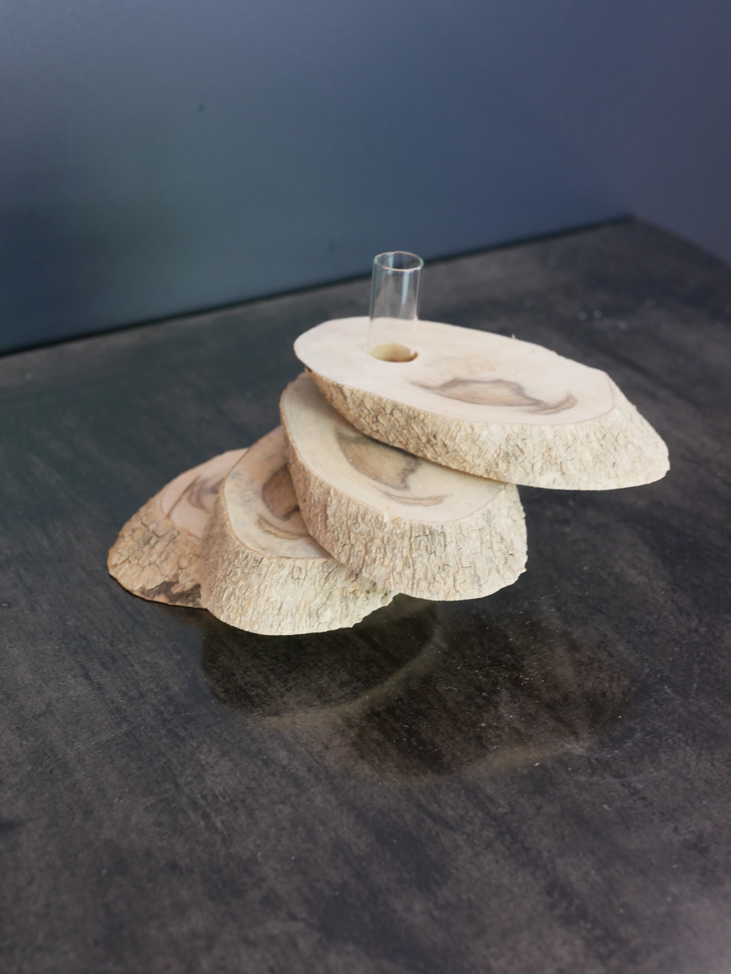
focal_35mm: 52
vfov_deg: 36.8
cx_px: 352
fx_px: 1463
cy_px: 481
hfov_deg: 28.0
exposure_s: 1/5
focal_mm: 25
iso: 400
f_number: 5.1
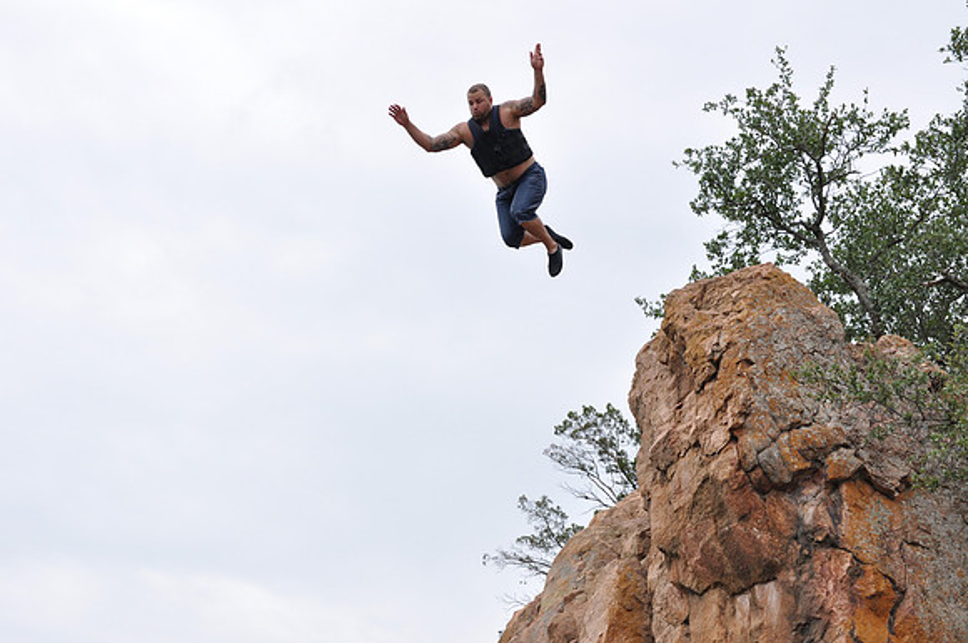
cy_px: 322
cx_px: 484
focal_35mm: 72
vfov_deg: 18.9
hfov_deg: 28.1
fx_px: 1933
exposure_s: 1/1600
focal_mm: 48
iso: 400
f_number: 6.3
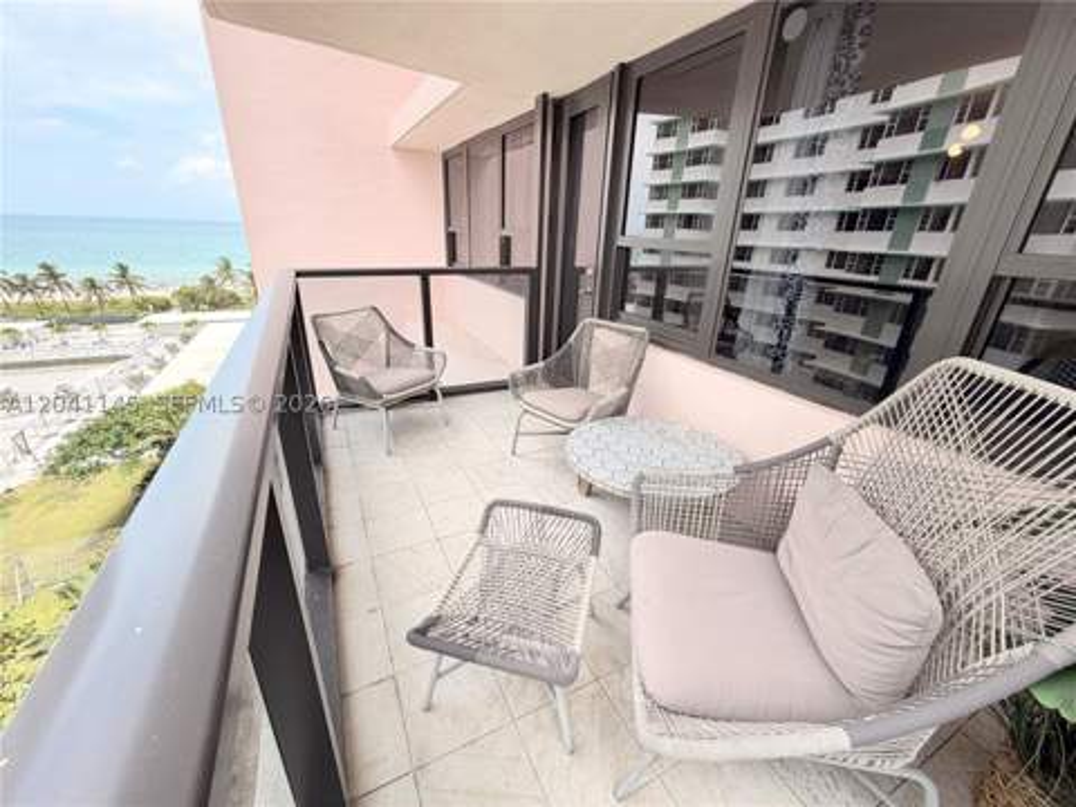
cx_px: 538
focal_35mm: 14
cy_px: 404
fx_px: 435
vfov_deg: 85.7
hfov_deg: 102.1
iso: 40
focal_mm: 2.22
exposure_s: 1/193
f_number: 2.2
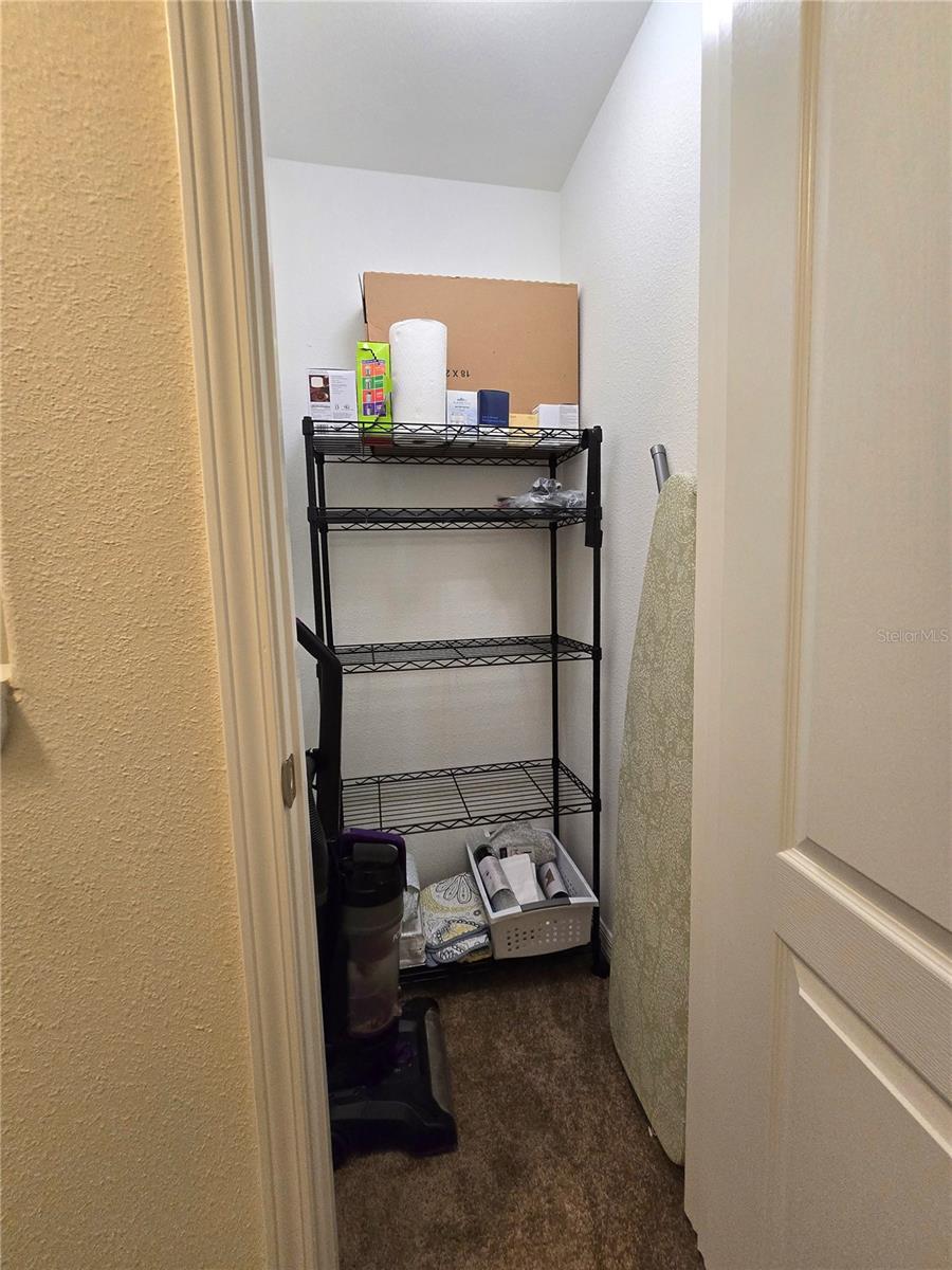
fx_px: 477
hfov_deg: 89.9
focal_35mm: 13
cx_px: 476
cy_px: 635
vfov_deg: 106.2
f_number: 2.2
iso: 250
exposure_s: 1/60.2
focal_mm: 2.2
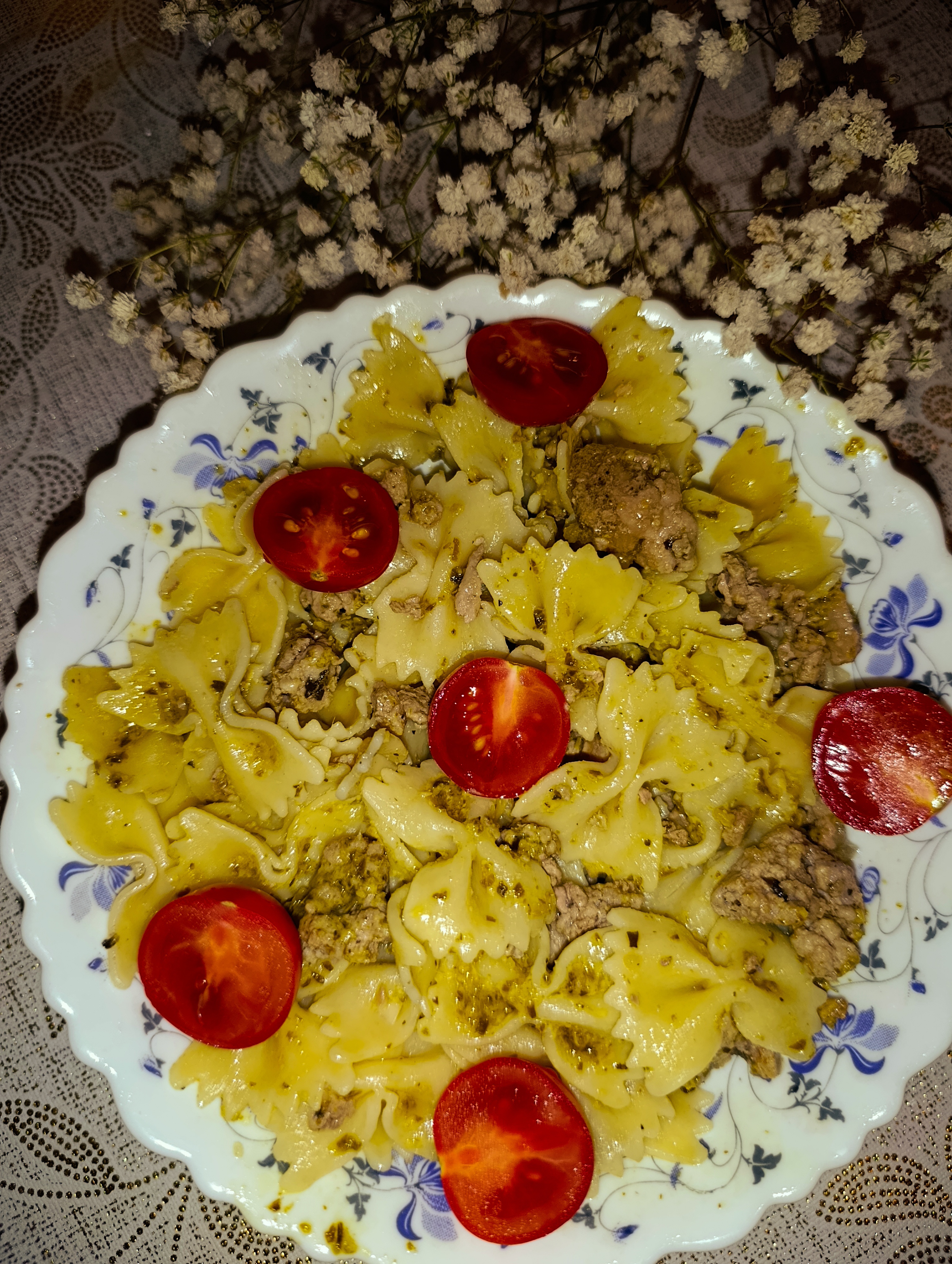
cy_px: 632
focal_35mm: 23
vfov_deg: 73.8
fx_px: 841
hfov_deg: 59.0
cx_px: 476
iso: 267
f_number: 1.65
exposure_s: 1/100
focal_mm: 6.11
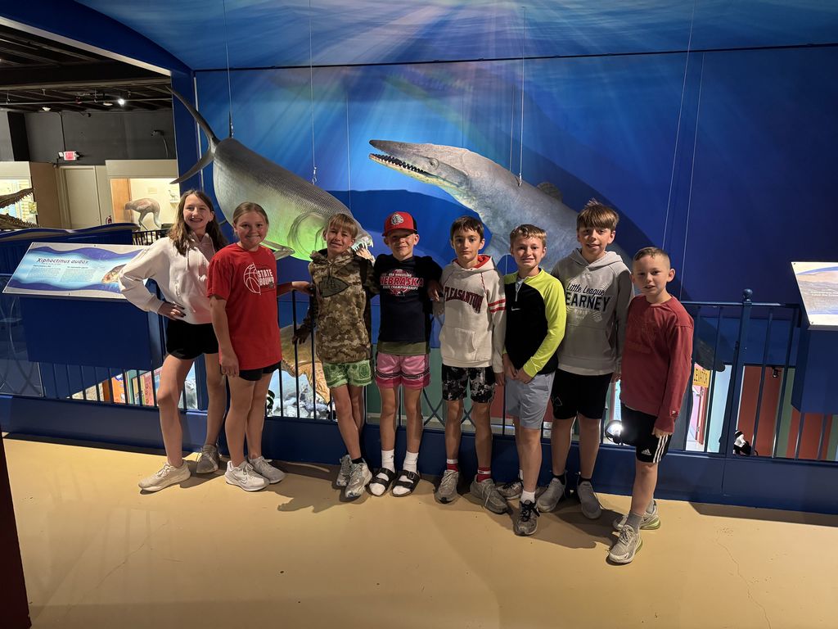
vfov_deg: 56.8
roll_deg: -0.1
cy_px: 314
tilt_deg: -12.4
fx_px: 581
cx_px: 419
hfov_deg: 71.6
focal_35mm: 24
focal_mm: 6.76
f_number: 1.78
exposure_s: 1/30
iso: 800
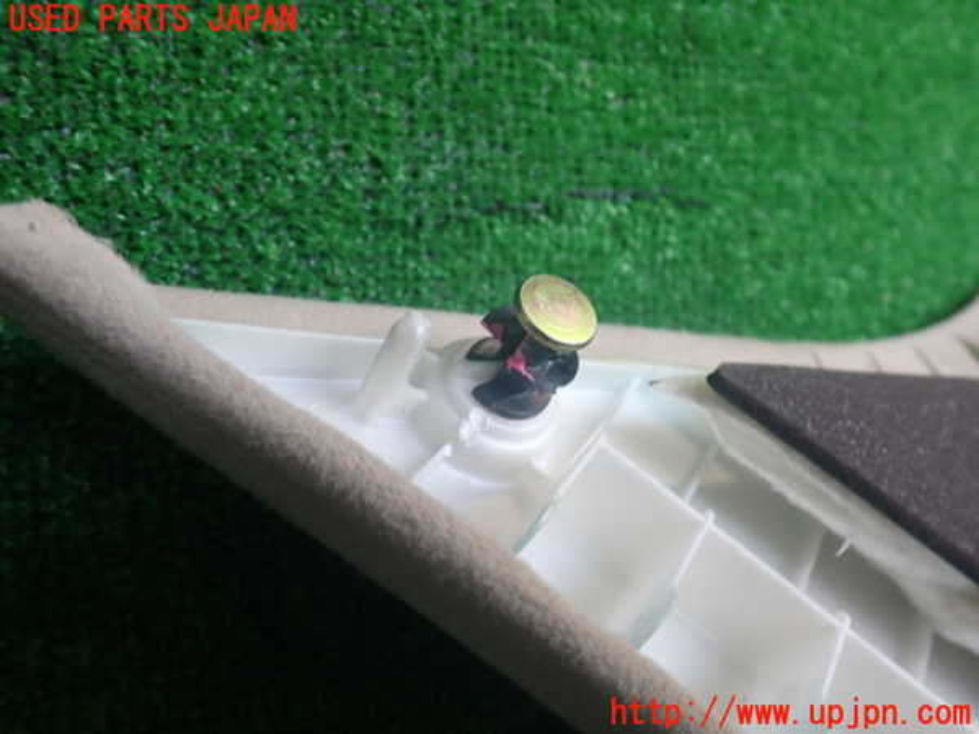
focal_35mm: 30
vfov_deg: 46.8
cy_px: 367
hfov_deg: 60.0
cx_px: 490
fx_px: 848
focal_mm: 5.4
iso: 200
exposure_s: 1/125
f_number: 2.3
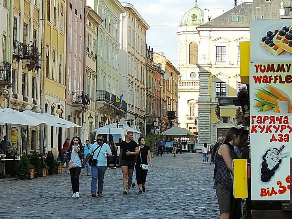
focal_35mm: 111
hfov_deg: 17.7
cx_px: 109
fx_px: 936
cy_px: 102
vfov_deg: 13.3
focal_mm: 8.9
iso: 100
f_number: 3.6
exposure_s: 1/320
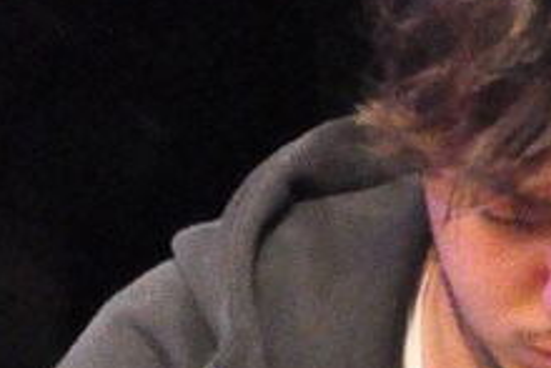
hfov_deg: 3.6
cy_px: 596
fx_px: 8806
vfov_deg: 2.4
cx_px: 386
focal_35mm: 575
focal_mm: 52
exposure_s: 1/60
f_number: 5
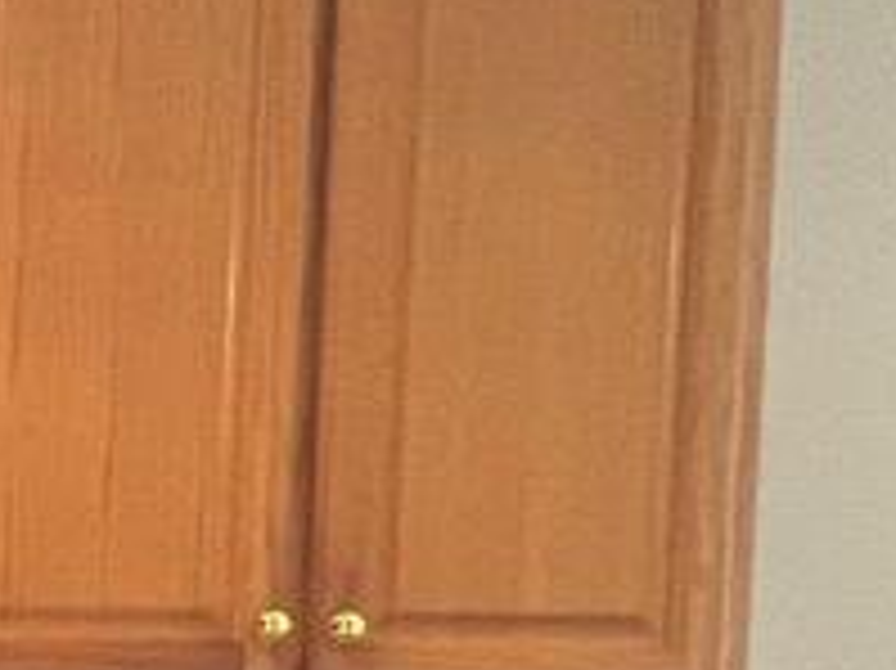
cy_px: 674
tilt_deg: -2.7
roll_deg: -1.2
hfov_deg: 12.7
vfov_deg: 15.4
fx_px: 2432
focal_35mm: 94
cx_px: -1535
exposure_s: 1/60
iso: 160
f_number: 1.8
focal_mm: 1.57
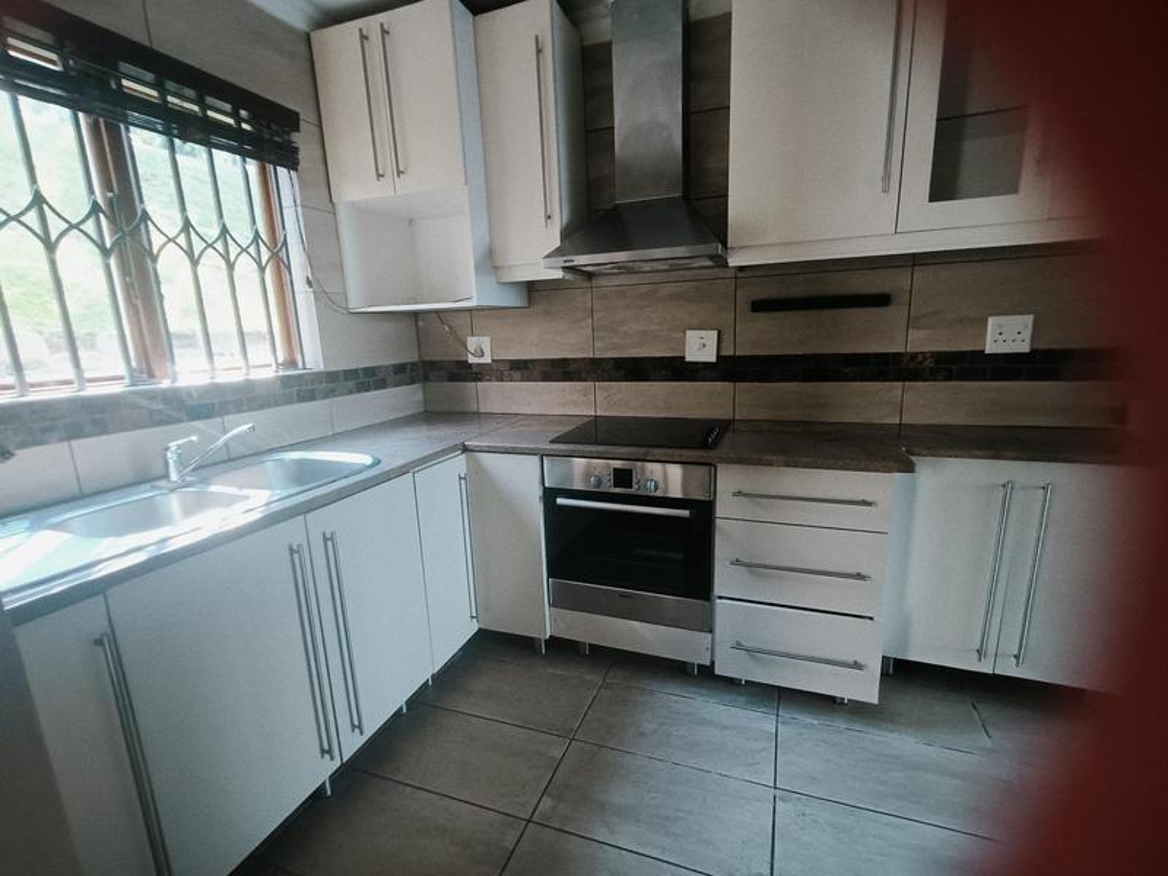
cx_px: 584
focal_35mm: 16
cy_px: 438
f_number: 2.2
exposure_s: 1/50
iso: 400
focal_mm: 1.68
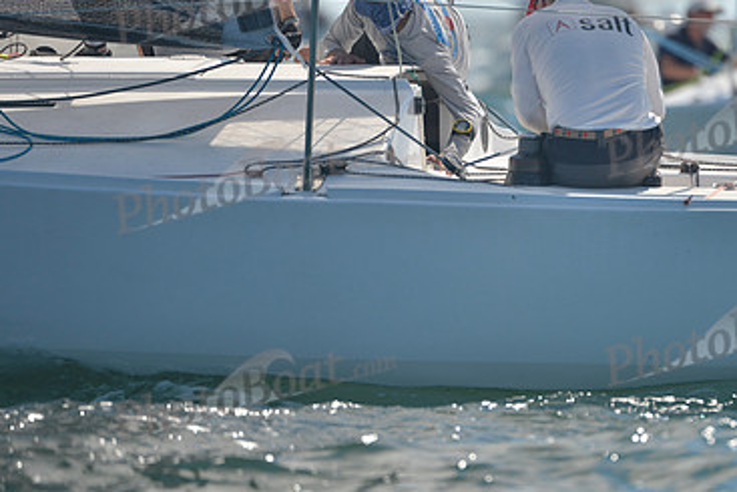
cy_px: 258
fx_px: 12963
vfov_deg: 2.2
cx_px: 502
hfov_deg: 3.3
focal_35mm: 633
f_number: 4
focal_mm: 400
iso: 200
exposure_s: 1/2500
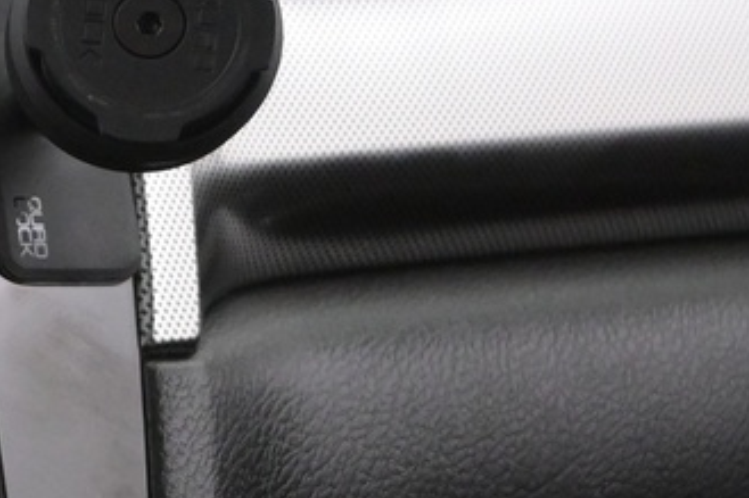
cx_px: -637
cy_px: 168
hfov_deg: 13.9
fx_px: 2687
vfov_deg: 10.6
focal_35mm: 129
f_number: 3.5
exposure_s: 1/50
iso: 2500
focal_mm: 17.5
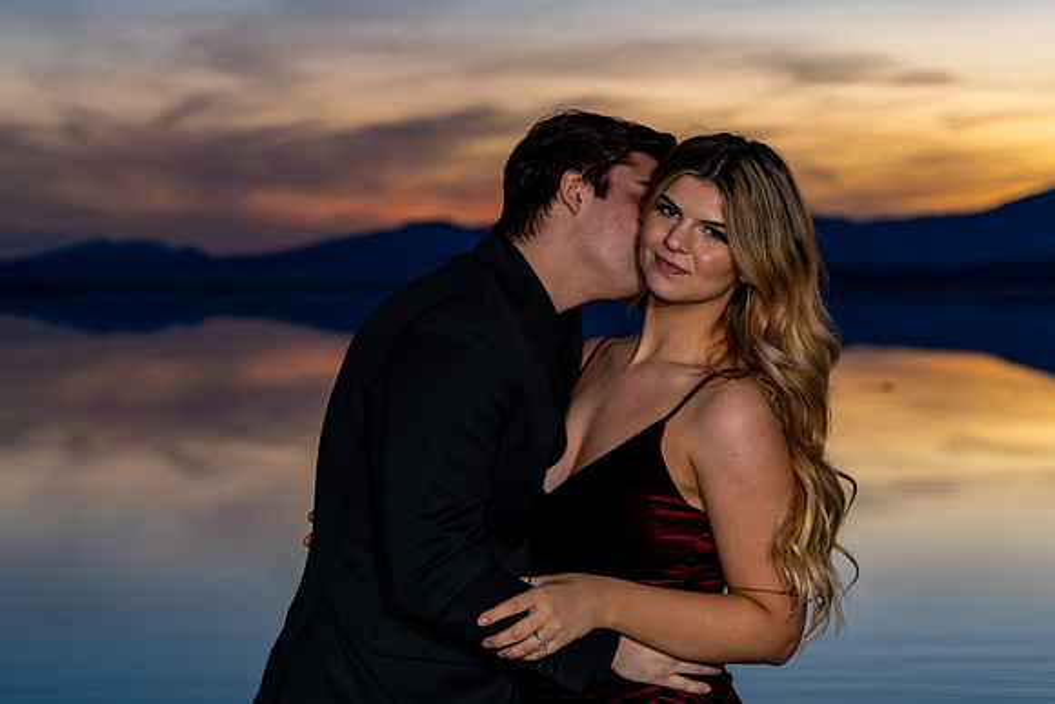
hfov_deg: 20.9
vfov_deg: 14.0
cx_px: 526
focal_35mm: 97
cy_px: 293
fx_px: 2857
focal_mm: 78
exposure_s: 1/100
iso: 500
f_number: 4
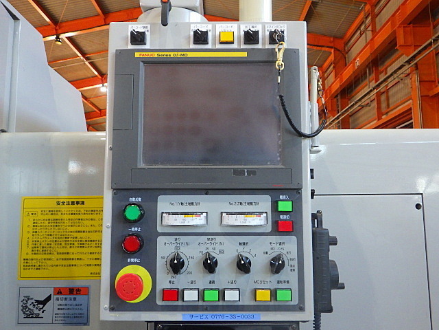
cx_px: 220
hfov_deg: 63.4
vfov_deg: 49.7
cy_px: 165
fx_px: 355
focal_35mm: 28
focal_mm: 5
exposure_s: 1/45
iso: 800
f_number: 3.5
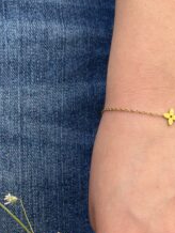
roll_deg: +2.0
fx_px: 592
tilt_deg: -8.9
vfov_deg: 21.9
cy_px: 188
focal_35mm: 88
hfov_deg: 16.8
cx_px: 118
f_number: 1.78
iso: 64
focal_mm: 6.76
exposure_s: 1/855
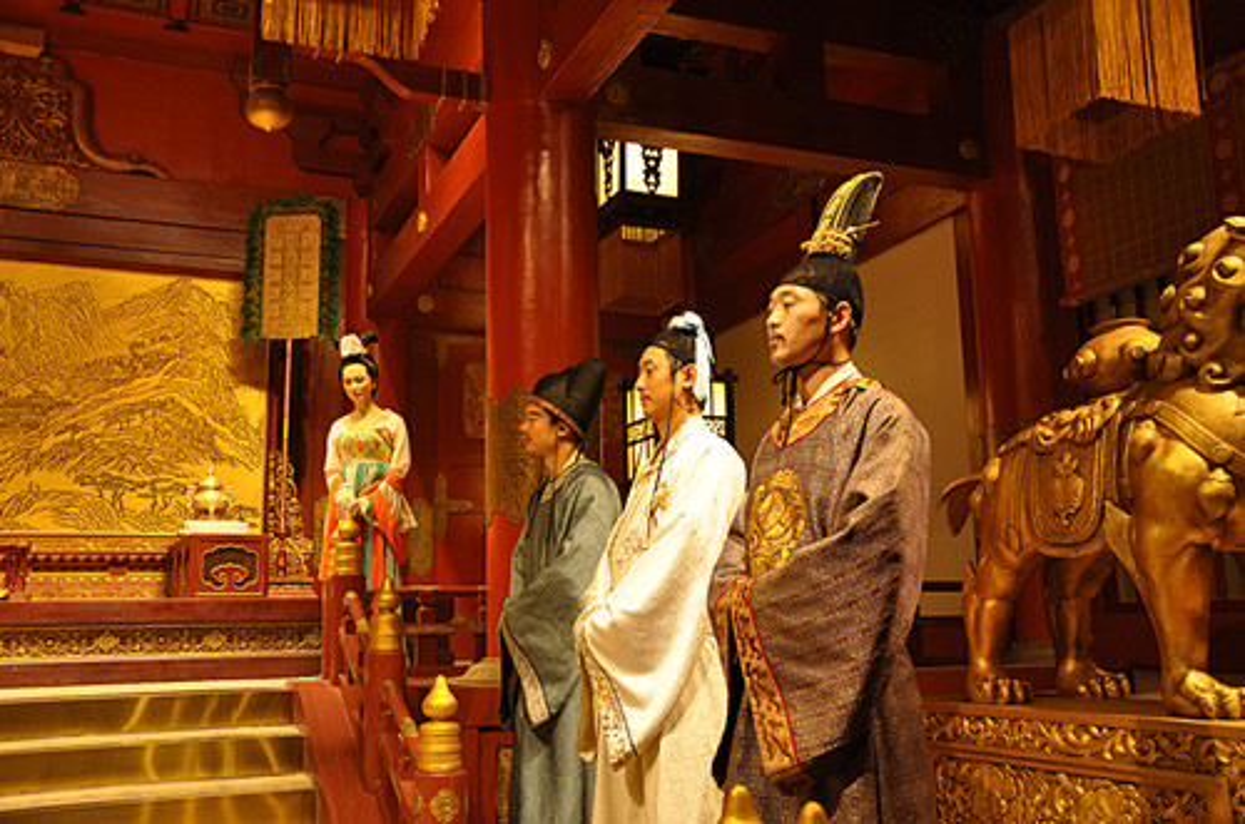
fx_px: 1242
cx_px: 622
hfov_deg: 53.2
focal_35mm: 36
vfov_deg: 36.7
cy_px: 412
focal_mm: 24
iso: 400
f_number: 3.8
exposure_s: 1/6
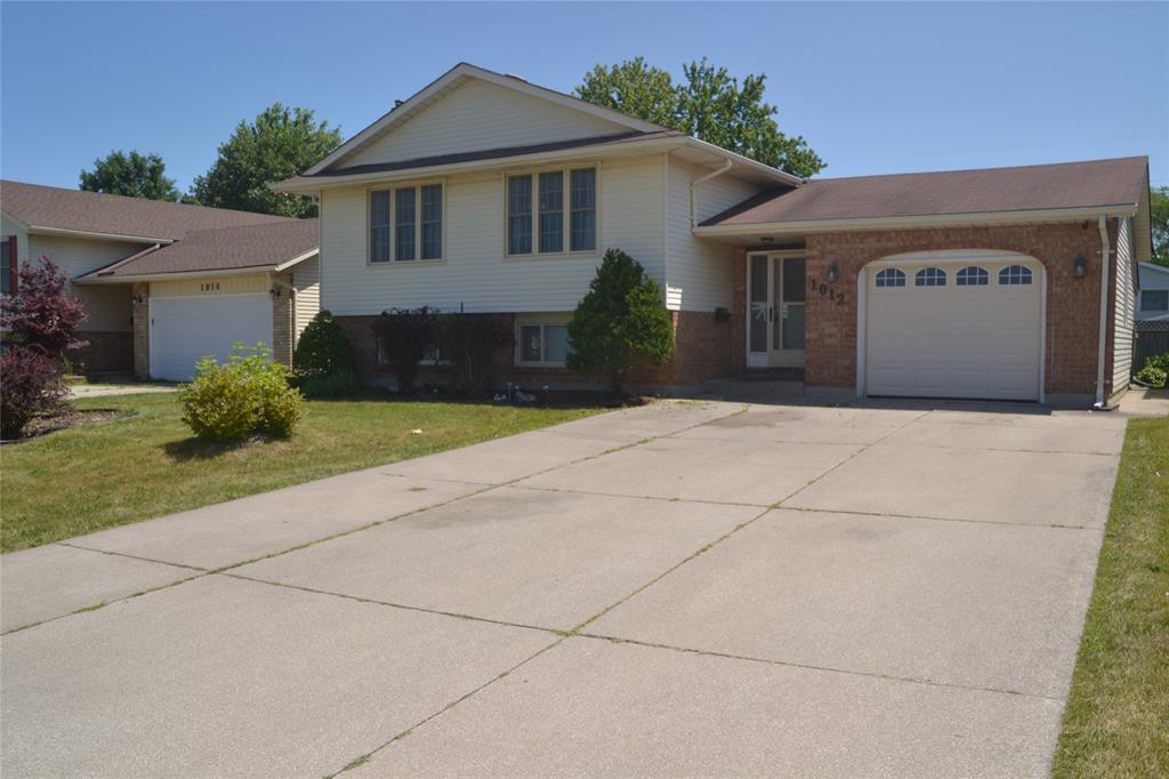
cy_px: 390
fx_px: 974
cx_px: 584
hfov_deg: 61.9
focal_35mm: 30
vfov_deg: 43.6
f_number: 10
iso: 100
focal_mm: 20
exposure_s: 1/200
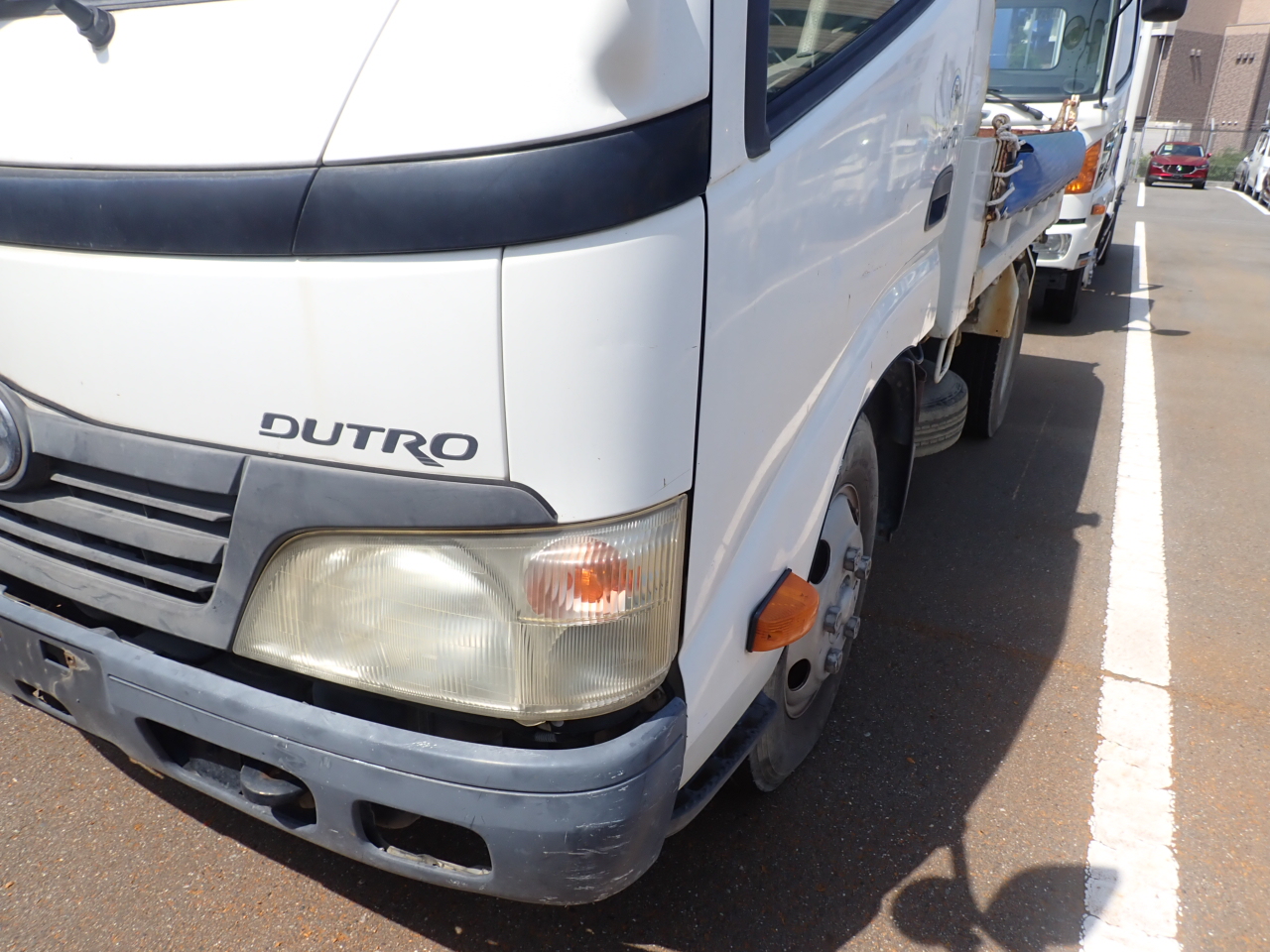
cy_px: 476
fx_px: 917
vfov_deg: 54.9
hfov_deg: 69.4
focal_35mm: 25
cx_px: 635
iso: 100
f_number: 8
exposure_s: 1/160
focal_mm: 4.5
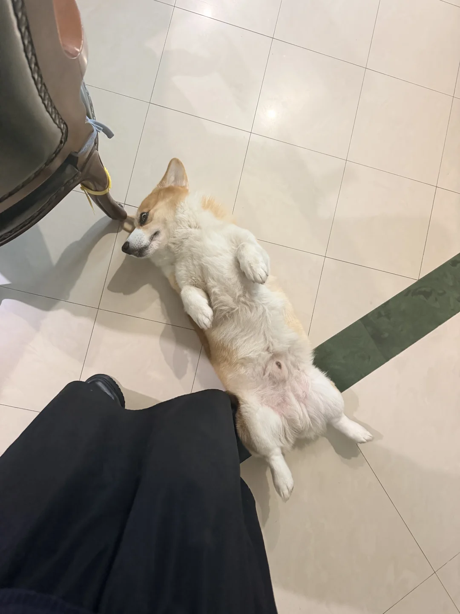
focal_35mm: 24
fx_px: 425
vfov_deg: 71.6
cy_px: 307
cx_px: 230
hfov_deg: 56.8
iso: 1000
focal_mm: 6.76
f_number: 1.78
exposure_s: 1/40
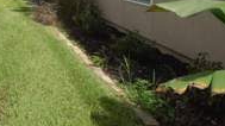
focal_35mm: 40
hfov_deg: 41.5
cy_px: -26
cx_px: -15
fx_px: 238
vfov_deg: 26.3
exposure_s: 1/4000
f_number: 5
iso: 1250
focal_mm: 10
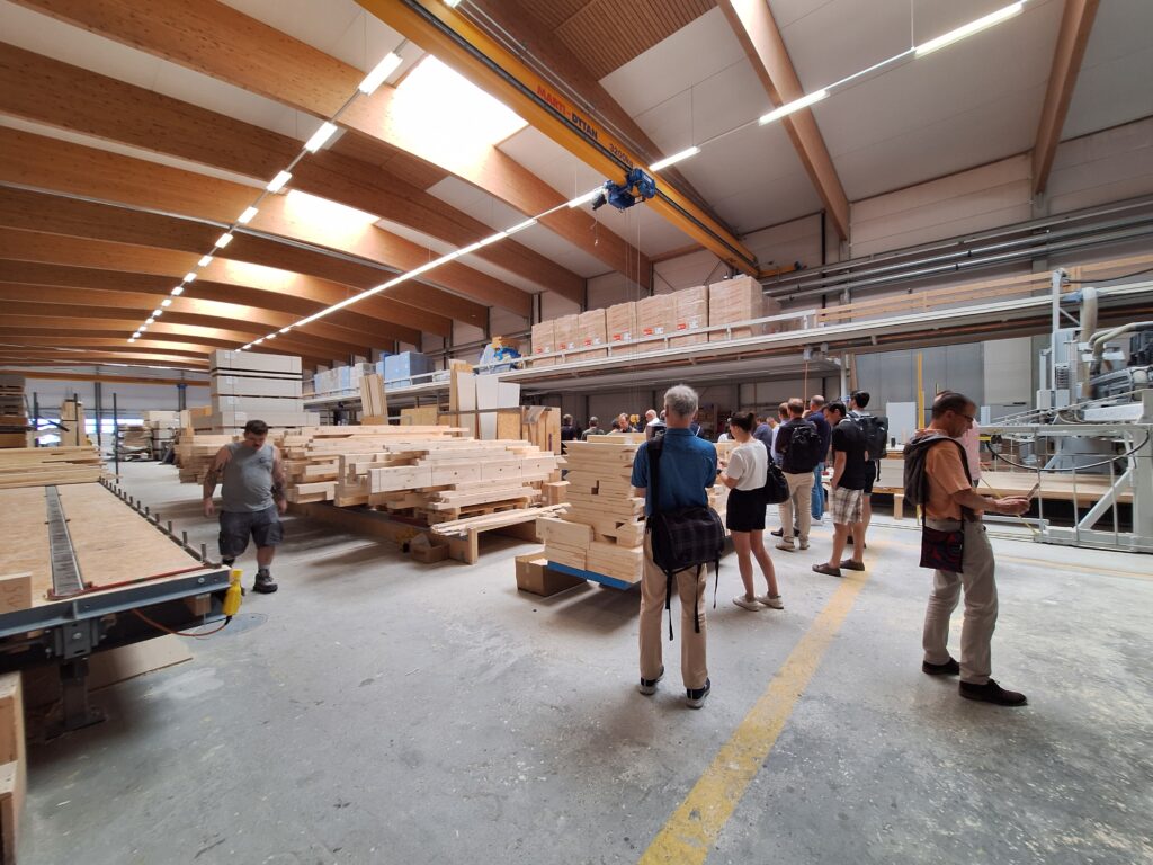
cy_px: 432
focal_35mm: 13
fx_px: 433
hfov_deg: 106.2
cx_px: 576
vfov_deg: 89.9
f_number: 2.2
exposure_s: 1/50
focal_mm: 1.74
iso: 50
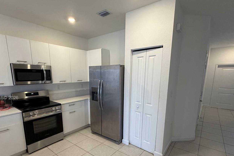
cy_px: 98
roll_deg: -0.5
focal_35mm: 19
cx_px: 112
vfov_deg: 63.6
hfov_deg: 86.9
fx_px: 123
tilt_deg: -10.3
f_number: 2.2
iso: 250
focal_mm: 2.22
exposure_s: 1/120
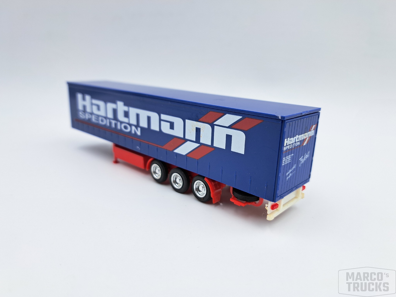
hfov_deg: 71.6
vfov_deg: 56.8
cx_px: 198
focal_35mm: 24
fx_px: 275
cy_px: 148
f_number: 1.8
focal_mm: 5.23
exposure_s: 1/100
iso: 50
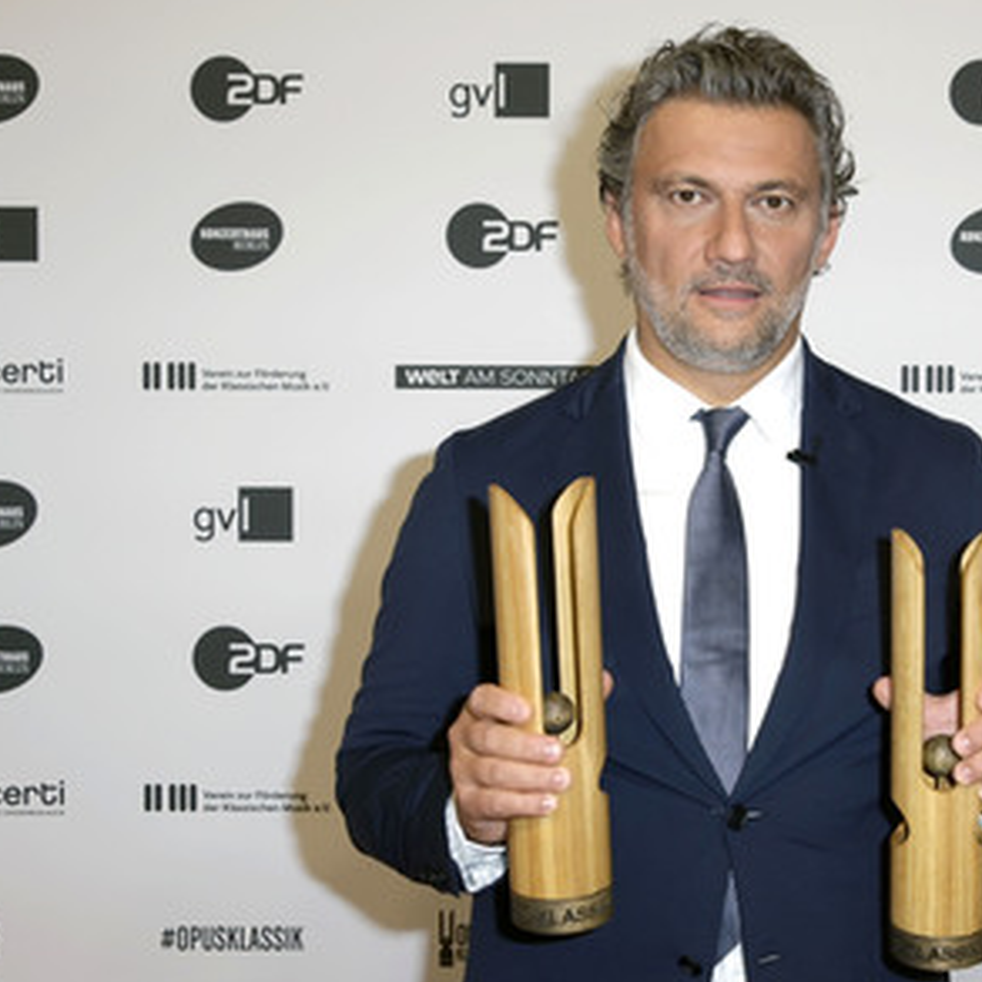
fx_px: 1508
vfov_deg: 36.1
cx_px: 705
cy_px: 493
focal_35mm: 47
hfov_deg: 35.5
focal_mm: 36
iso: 640
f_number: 5.6
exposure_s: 1/250
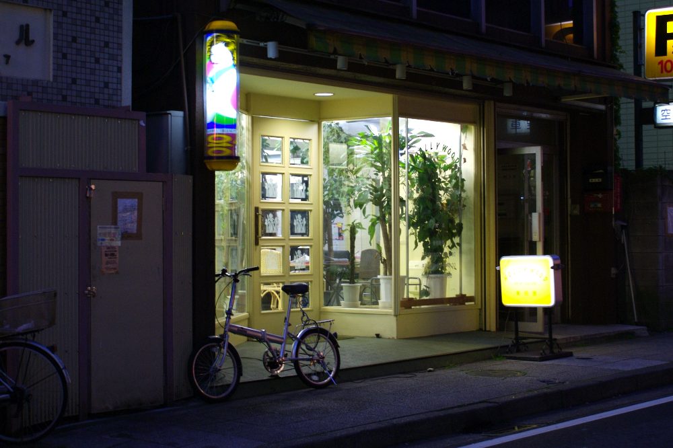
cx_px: 336
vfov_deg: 29.8
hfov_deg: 43.6
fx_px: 841
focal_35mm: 45
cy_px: 224
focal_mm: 30
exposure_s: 1/8
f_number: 5
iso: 400
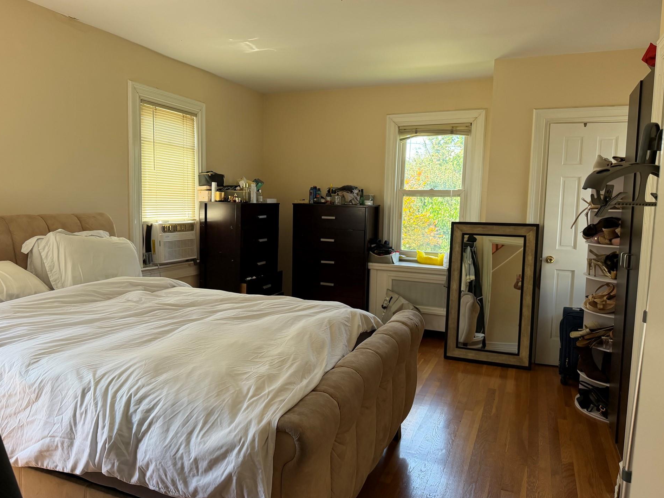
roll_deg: -0.6
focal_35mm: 26
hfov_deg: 67.3
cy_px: 247
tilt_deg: -6.9
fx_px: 499
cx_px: 319
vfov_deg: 53.1
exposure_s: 1/230
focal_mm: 6.76
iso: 200
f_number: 1.78
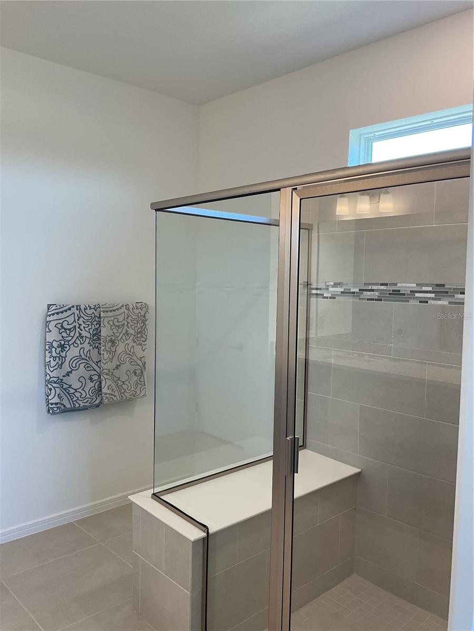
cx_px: 237
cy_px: 316
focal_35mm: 29
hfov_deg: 48.2
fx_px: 529
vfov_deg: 61.7
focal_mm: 3
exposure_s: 1/60
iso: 40
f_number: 1.8
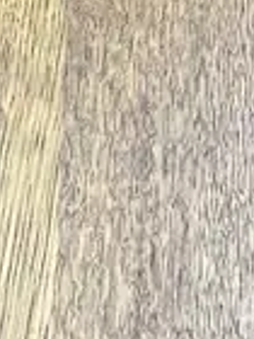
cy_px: 53
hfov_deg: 8.5
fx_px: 1712
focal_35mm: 175
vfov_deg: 11.2
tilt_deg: -49.8
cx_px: 51
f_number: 1.78
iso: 160
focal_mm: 6.86
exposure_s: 1/100
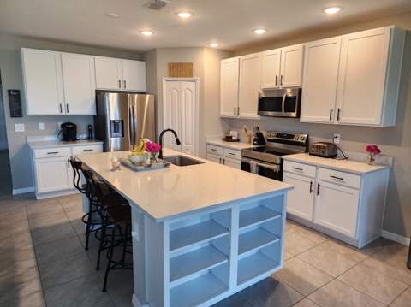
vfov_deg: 58.8
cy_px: 154
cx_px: 206
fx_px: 273
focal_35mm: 23
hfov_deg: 74.0
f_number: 1.8
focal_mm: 6.4
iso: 200
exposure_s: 1/120
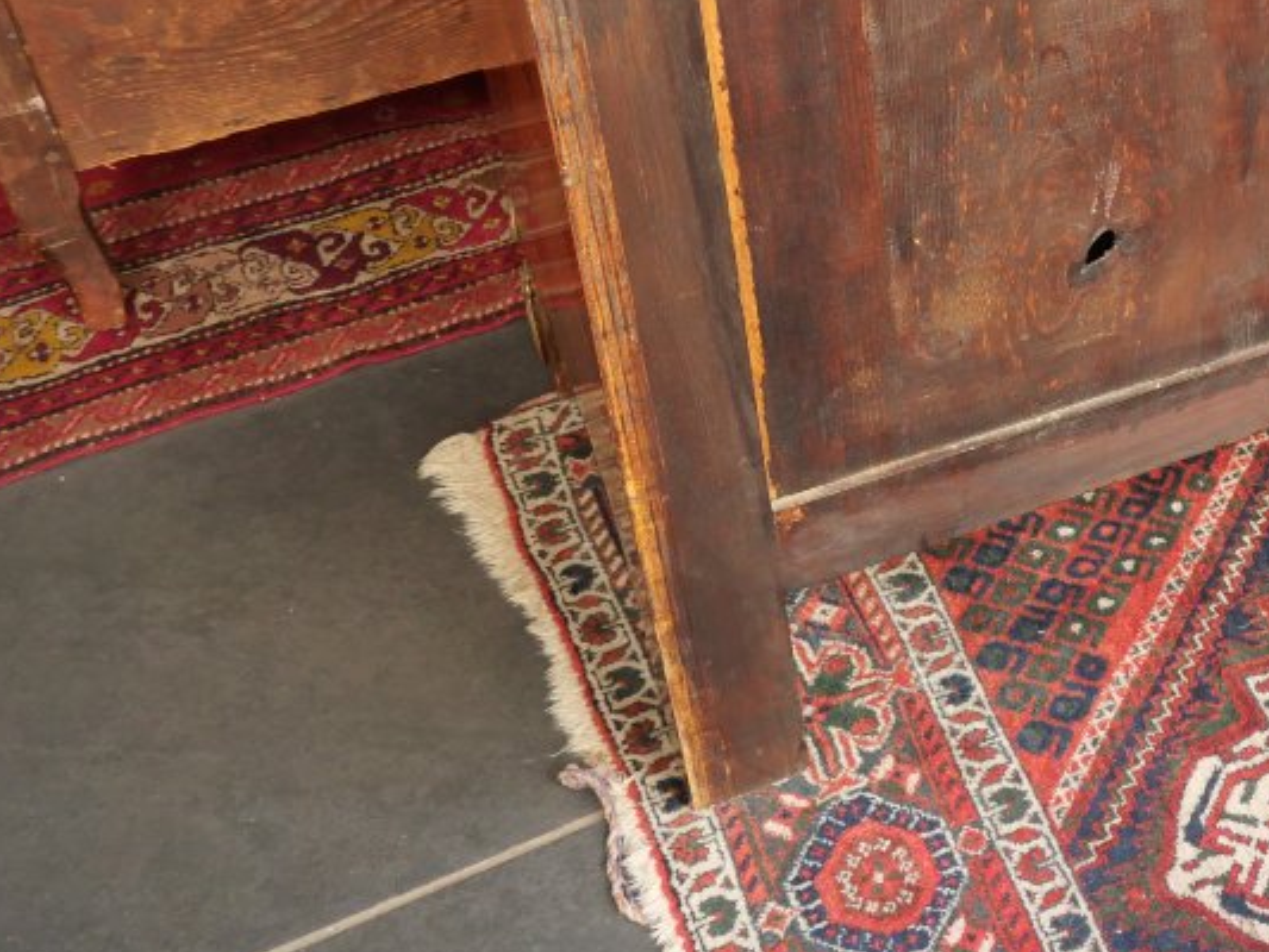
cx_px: 1283
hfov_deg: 32.5
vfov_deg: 25.8
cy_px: 21
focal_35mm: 54
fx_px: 1980
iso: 800
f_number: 4.5
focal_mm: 12
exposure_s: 1/60
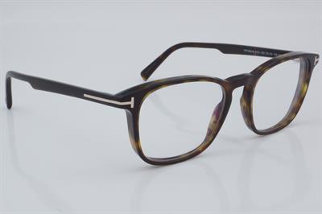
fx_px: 670
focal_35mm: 75
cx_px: 161
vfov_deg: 18.2
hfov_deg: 27.0
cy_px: 107
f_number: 32
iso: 100
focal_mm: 50
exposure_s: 1/4
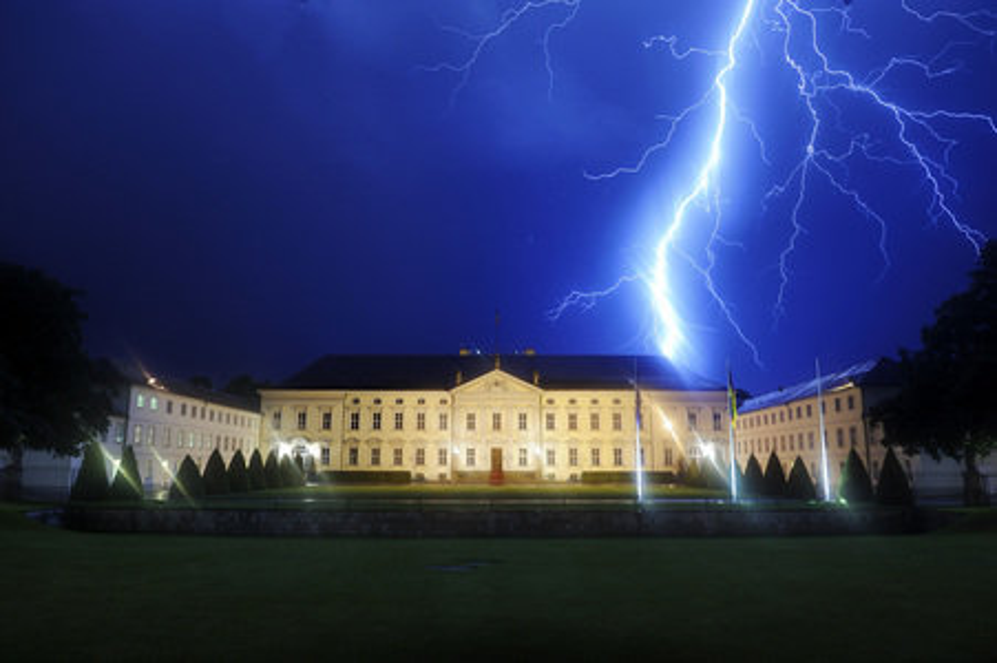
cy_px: 332
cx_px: 498
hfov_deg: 73.8
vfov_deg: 53.1
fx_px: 664
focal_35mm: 24
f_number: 6.3
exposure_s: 3
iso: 200
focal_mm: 24
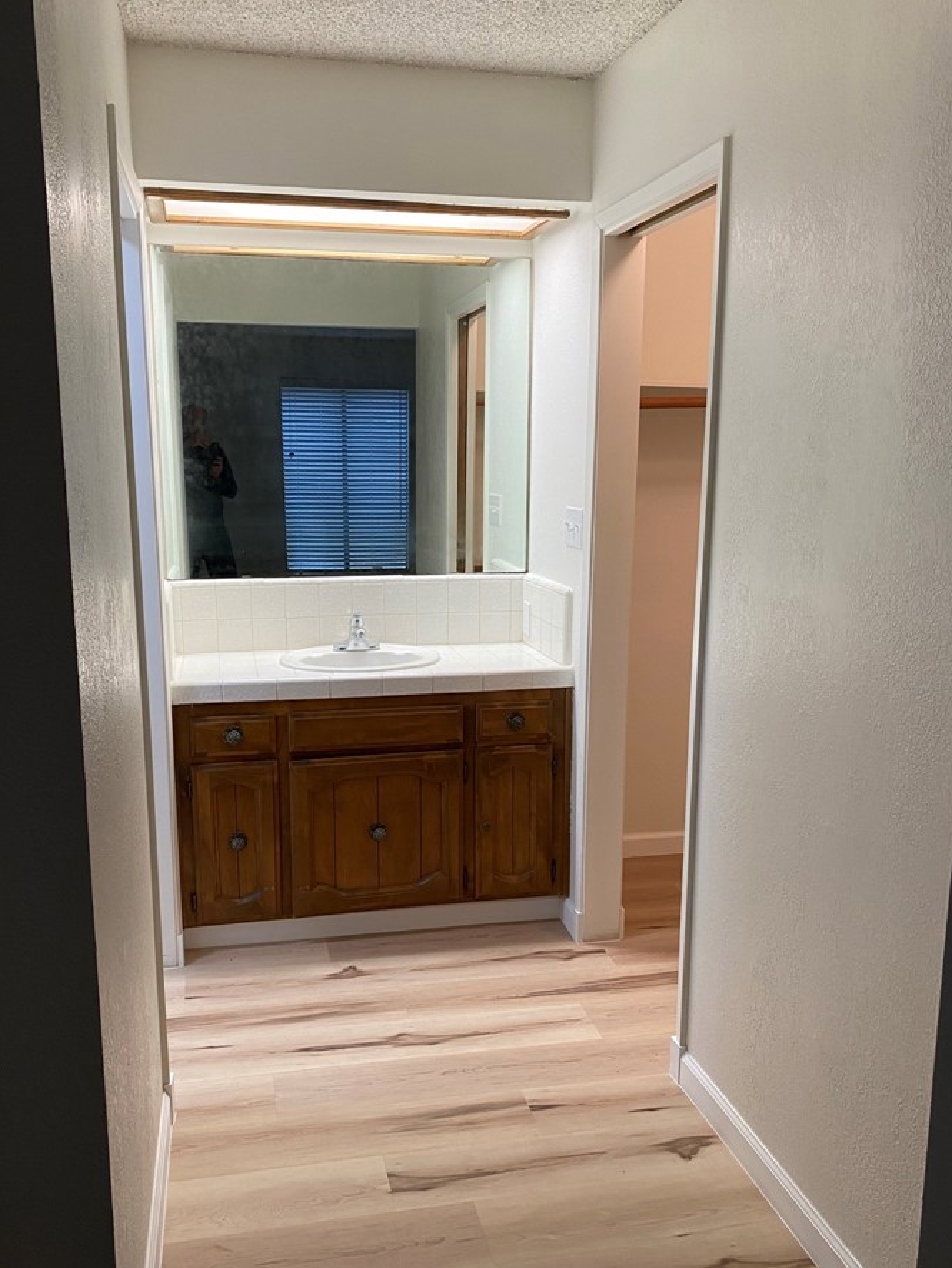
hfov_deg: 46.8
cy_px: 675
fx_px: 1099
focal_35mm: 30
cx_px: 456
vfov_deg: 59.9
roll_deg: +0.3
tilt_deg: -11.8
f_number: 1.8
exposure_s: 1/60
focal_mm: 4.25
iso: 80
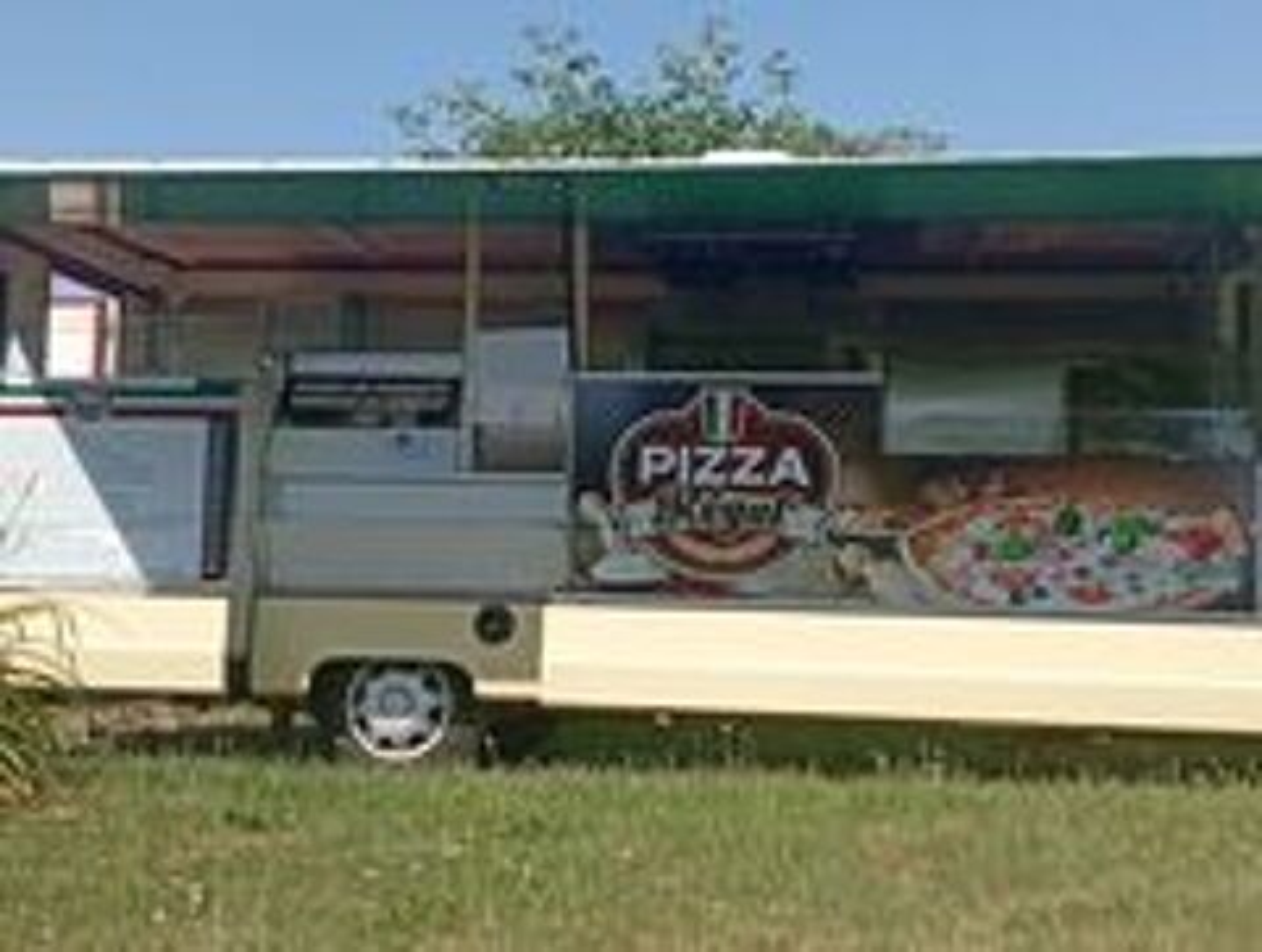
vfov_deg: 27.1
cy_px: 476
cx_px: 631
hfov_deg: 35.5
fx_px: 1973
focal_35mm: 54
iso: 52
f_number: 1.8
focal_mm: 3.98
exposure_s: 1/613
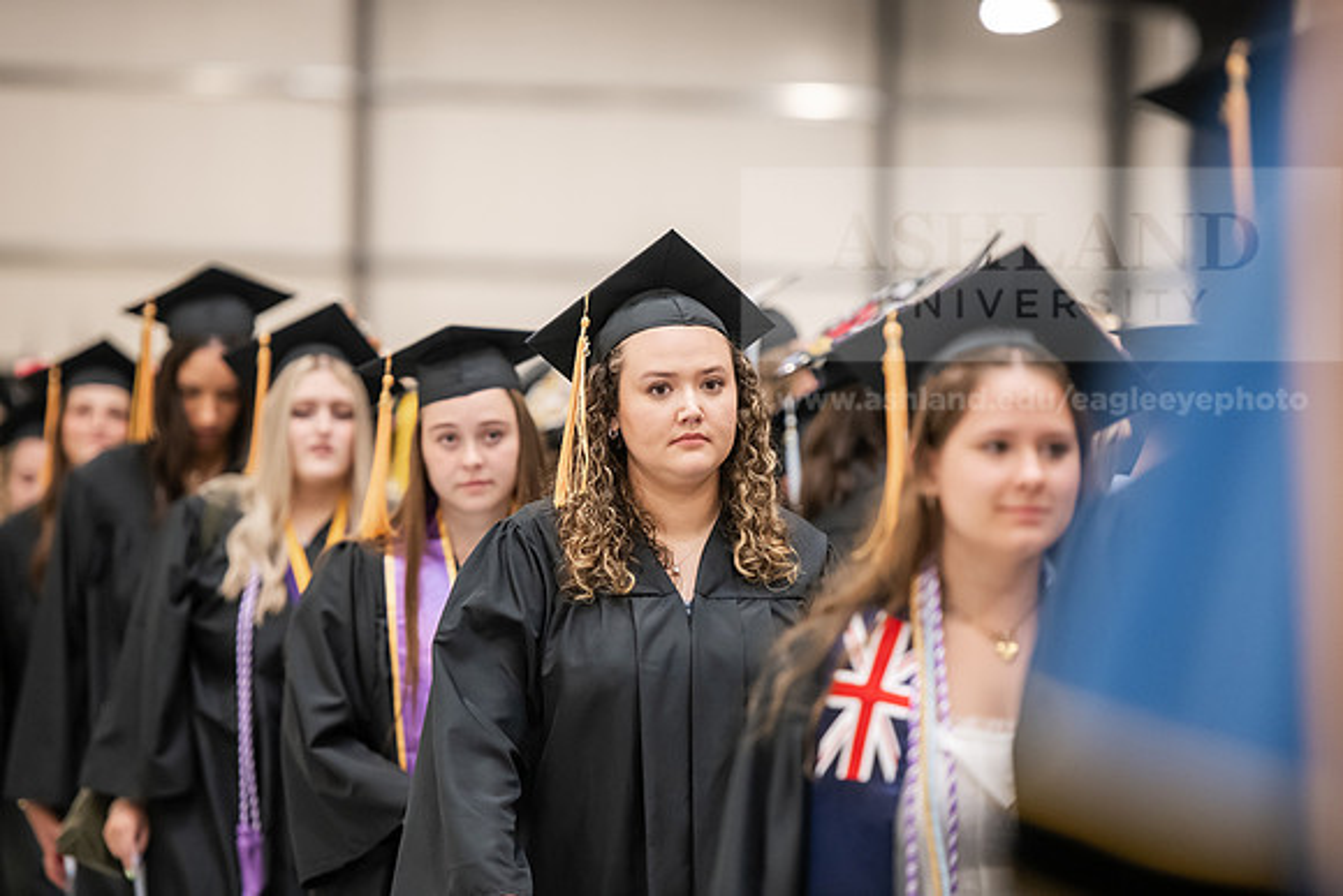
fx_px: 6343
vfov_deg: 8.1
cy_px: 448
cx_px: 672
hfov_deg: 12.1
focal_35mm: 170
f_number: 3.2
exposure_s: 1/200
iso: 2500
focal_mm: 170
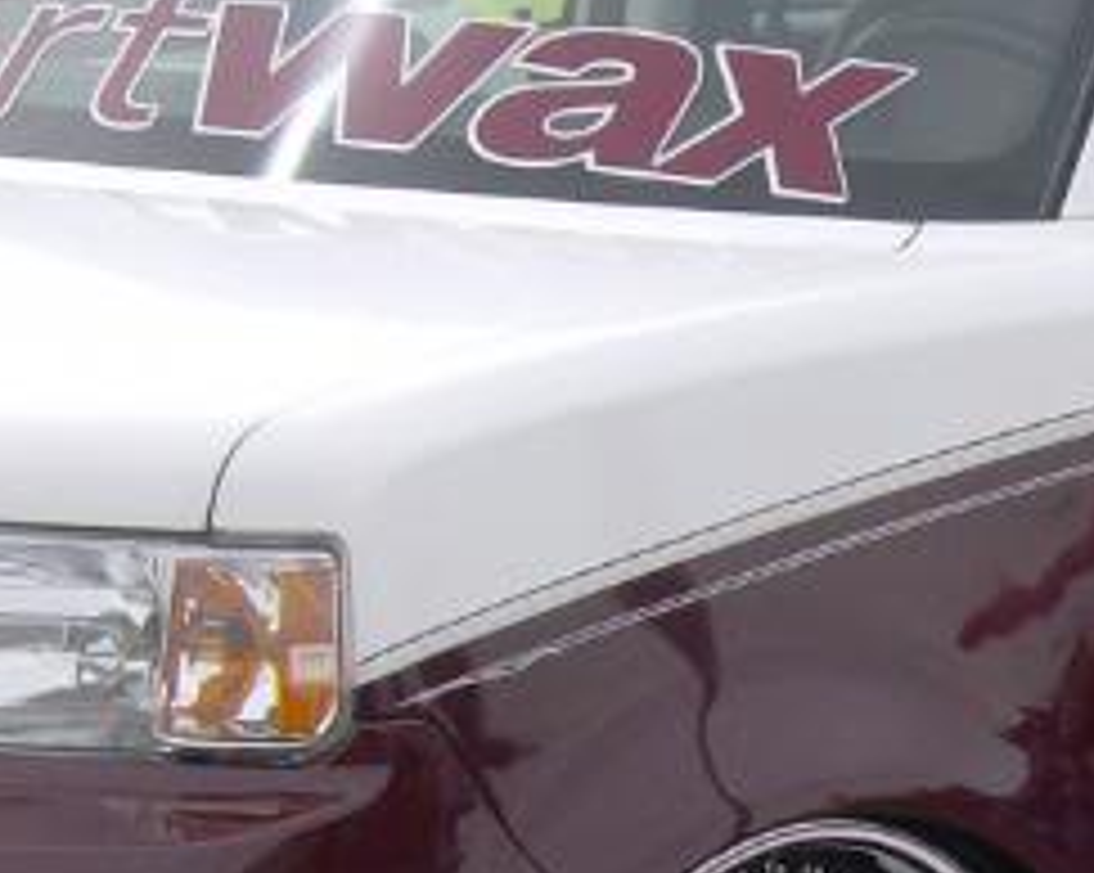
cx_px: 963
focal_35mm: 231
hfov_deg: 8.3
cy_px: 709
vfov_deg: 6.7
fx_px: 7473
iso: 100
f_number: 5.6
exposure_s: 1/303
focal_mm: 9.3
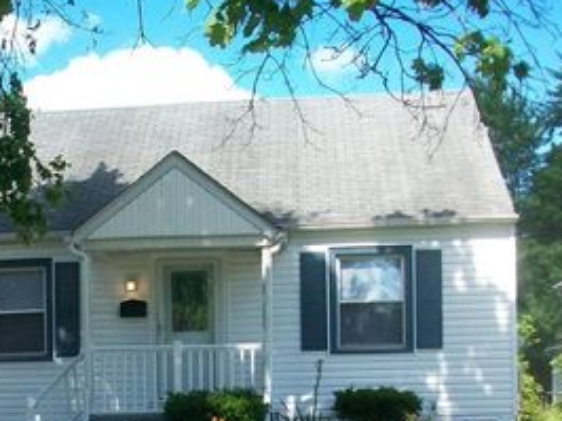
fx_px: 1038
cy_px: 371
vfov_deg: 22.4
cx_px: 125
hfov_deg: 29.7
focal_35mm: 64
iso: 80
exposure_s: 1/500
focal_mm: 5.7
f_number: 2.8
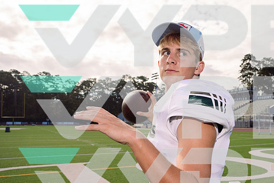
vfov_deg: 37.8
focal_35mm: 35
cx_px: 171
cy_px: 108
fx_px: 267
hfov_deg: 53.8
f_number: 7.1
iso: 100
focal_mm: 28
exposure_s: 1/250
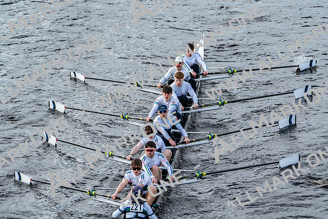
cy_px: 110
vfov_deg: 4.5
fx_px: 2789
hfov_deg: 6.7
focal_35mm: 306
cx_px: 164
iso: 640
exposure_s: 1/1250
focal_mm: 306
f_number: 6.3
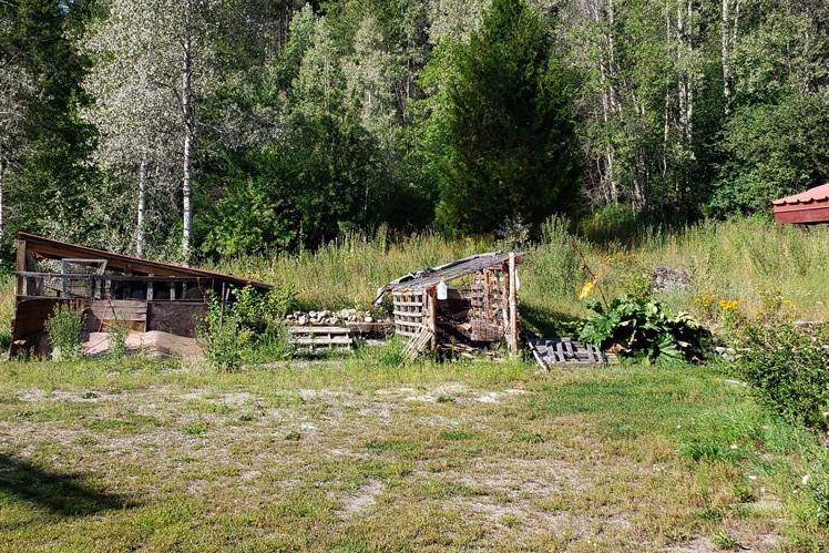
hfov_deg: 51.9
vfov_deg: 35.9
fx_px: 852
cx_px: 411
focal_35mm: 37
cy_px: 258
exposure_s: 1/635
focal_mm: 4.3
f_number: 2.4
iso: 50
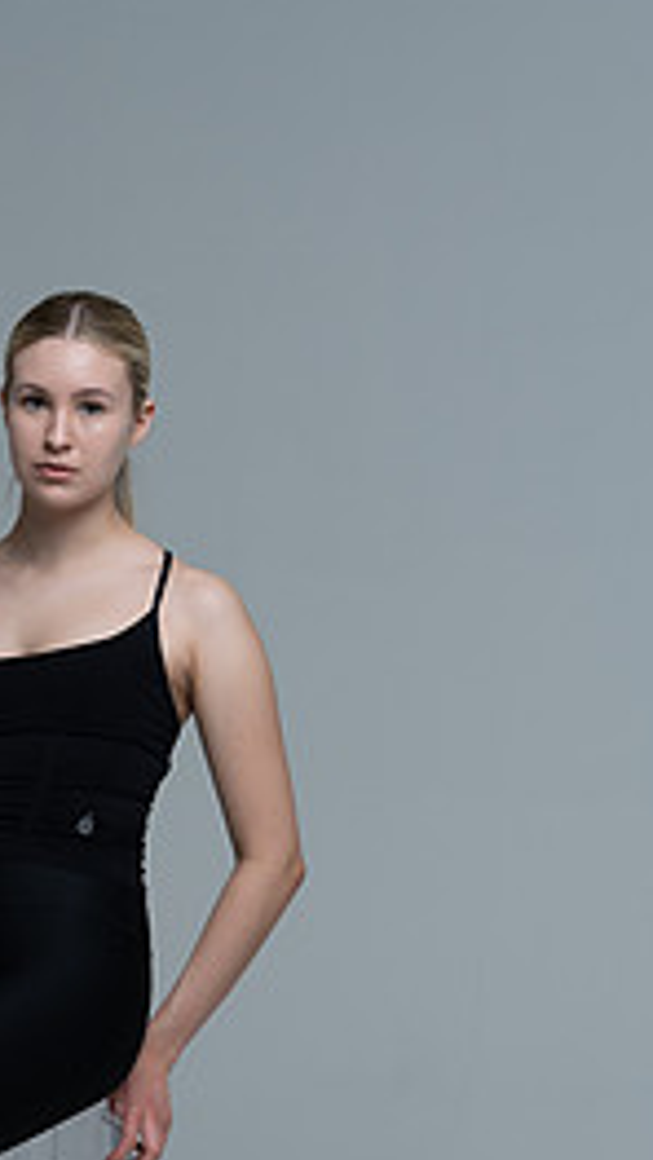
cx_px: 57
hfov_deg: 8.8
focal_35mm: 138
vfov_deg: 15.5
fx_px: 4247
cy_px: 926
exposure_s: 1/160
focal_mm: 77
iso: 320
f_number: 9
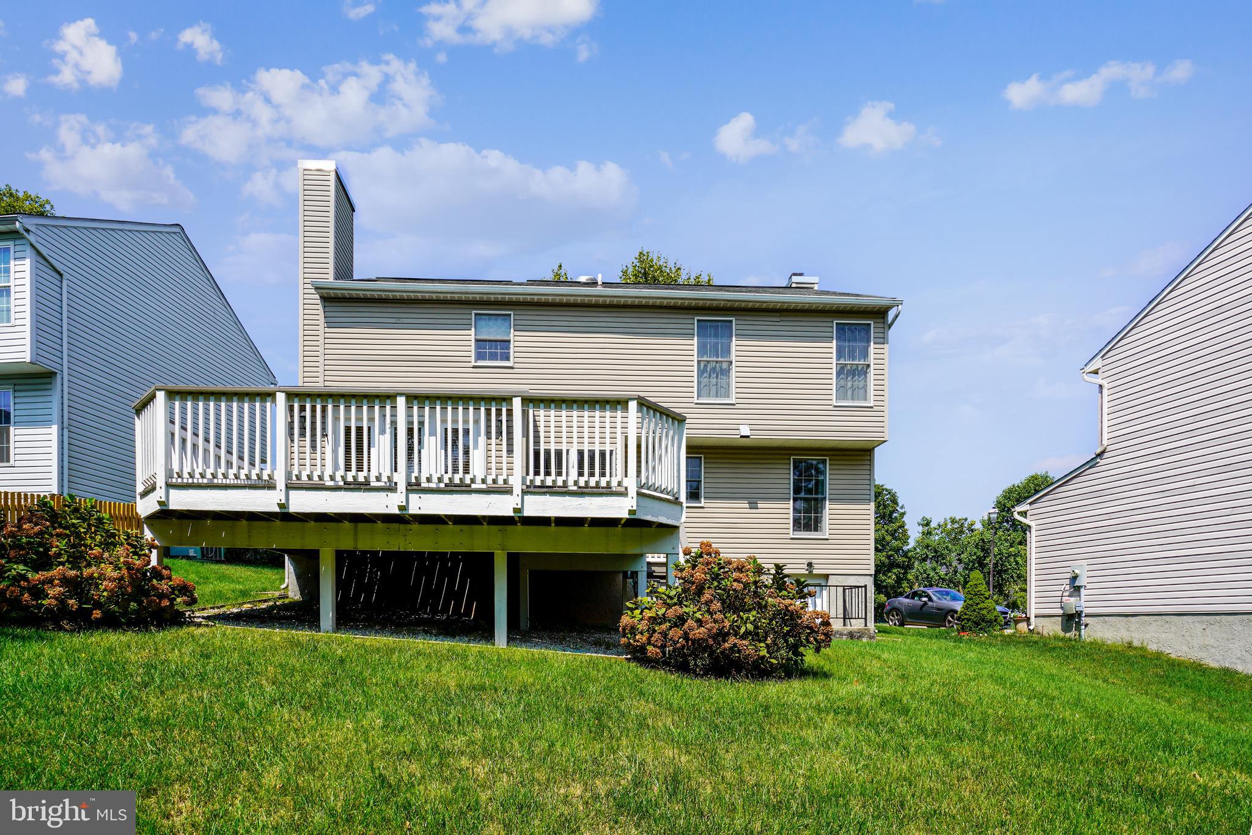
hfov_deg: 96.7
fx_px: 556
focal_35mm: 16
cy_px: 418
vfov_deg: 73.8
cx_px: 626
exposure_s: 1/125
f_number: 13
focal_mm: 16
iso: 100
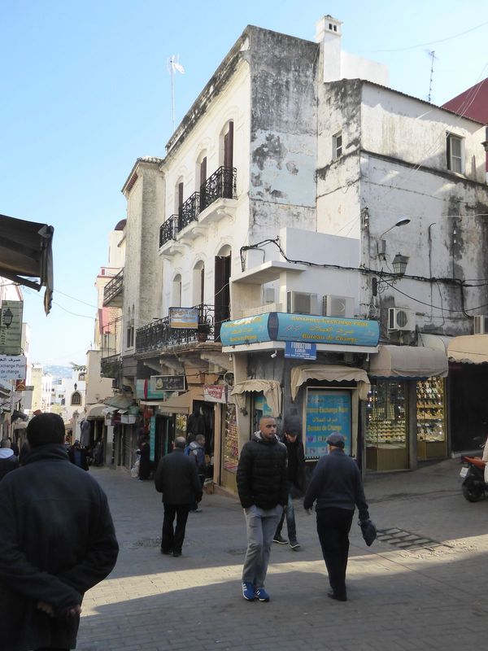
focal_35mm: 32
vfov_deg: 56.8
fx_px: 601
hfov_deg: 44.2
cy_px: 326
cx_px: 244
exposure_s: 1/320
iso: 160
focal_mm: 5.4
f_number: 3.5
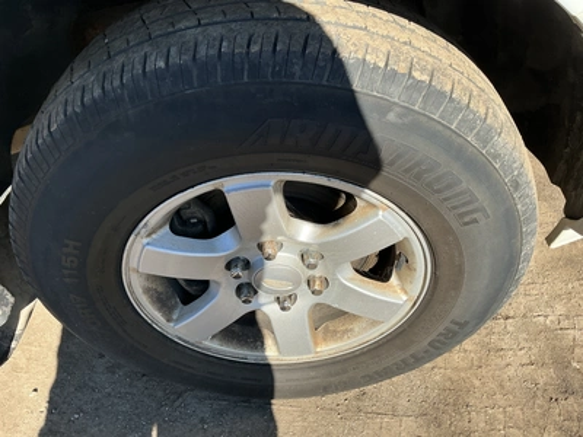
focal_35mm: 28
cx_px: 292
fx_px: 472
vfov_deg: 49.7
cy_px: 218
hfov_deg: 63.4
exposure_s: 1/944
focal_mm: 3
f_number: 1.8
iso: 25
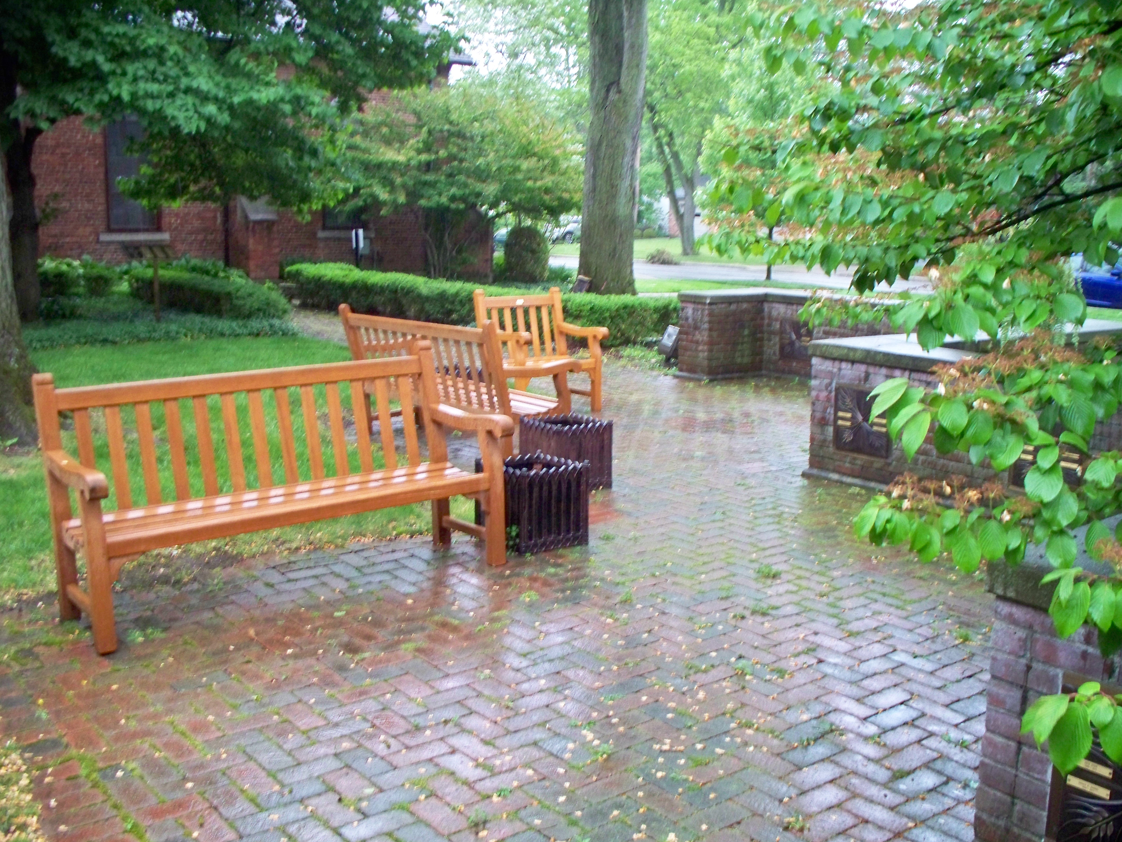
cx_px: 561
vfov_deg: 40.7
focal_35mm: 35
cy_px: 421
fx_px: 1134
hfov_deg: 52.6
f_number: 2.8
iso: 320
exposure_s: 1/30
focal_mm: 7.54
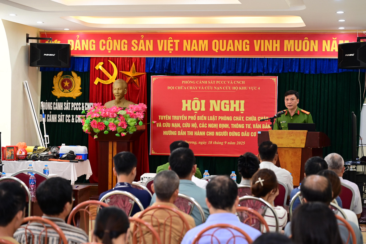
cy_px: 122
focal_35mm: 75
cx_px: 183
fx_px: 762
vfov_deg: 18.2
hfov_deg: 27.0
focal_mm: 75
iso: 2000
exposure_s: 1/125
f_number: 4
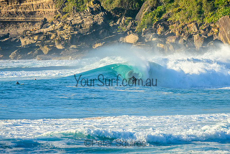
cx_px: 127
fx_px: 3510
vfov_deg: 2.5
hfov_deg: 3.8
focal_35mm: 549
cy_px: 75
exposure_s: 1/2000
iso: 1000
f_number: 9
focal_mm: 400
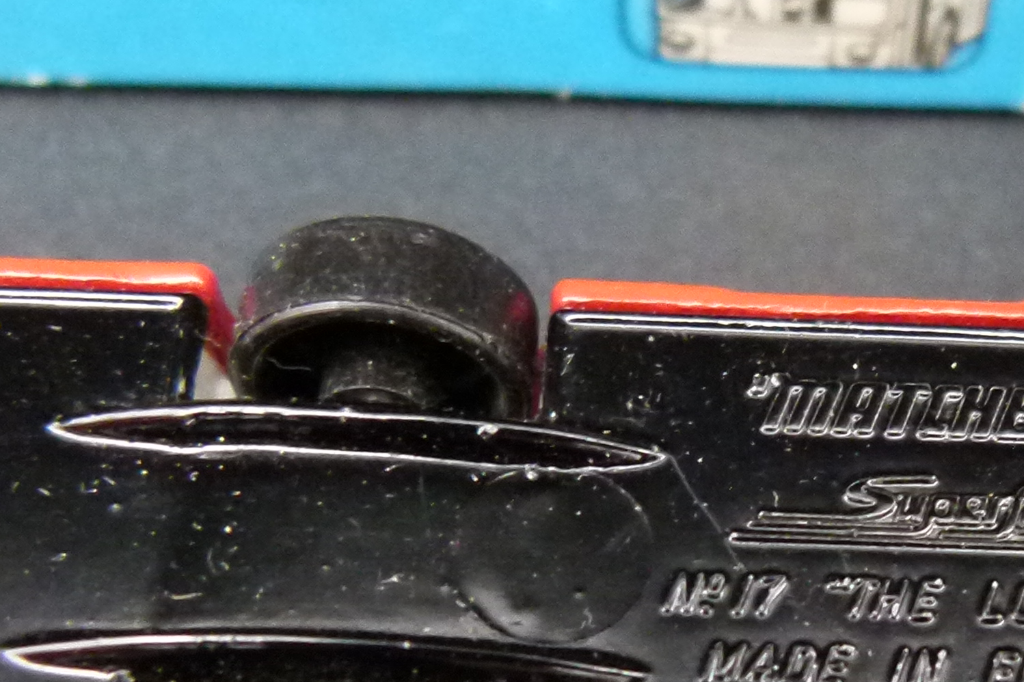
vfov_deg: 18.0
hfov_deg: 26.2
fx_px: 2133
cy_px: 535
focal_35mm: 75
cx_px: 896
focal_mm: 4.5
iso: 400
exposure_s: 1/60
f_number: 2.8
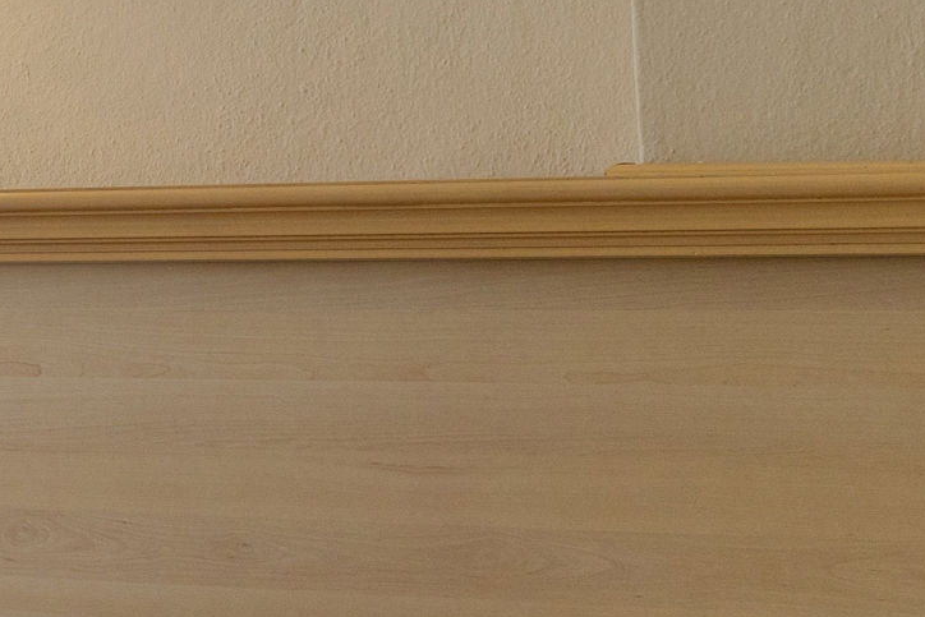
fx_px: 2981
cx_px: -649
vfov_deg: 11.7
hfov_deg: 15.6
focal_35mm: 116
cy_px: 17
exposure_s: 1/160
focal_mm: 28
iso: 400
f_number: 4
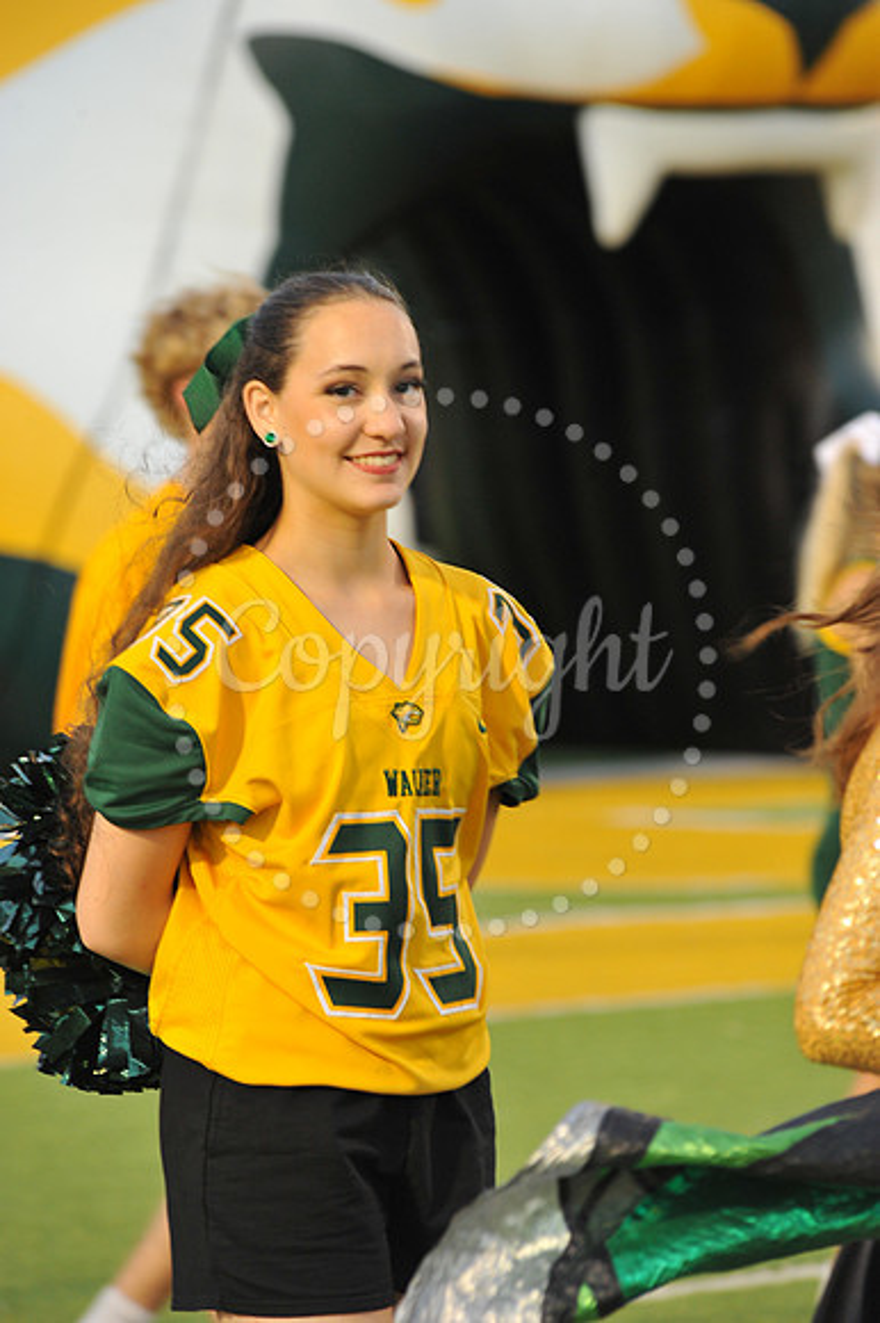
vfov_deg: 10.3
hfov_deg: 6.9
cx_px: 440
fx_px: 7342
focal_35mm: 200
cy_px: 662
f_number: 6.3
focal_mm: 200
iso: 1250
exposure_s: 1/100
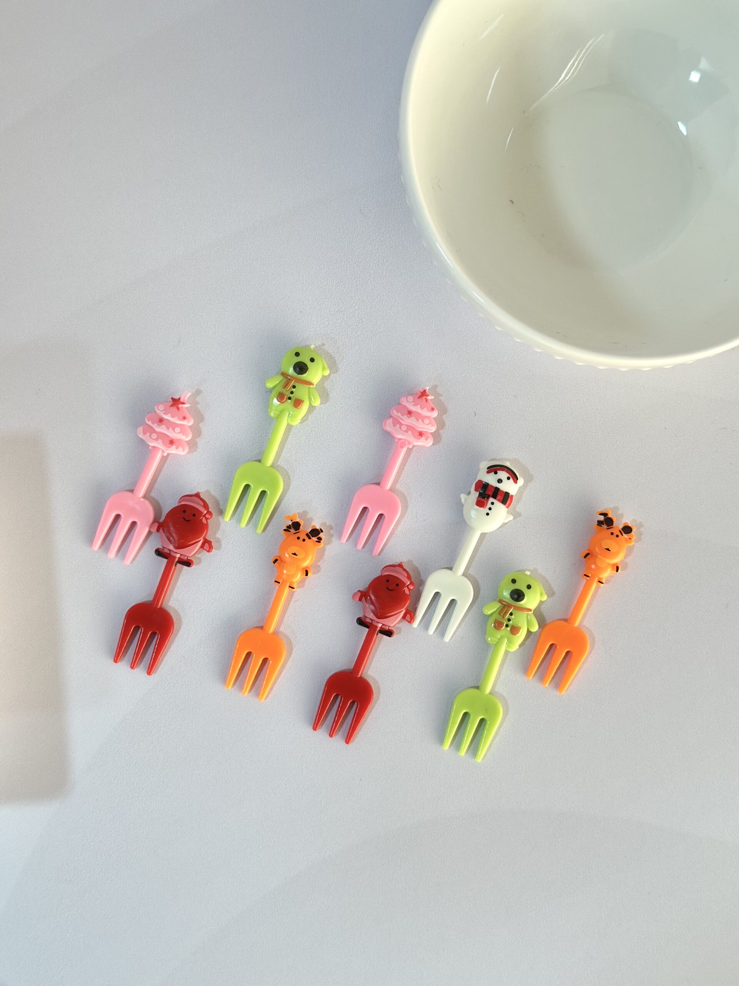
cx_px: 370
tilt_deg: -87.9
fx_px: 1366
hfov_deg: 30.3
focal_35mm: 48
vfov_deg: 39.7
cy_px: 493
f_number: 1.78
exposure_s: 1/69
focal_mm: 6.86
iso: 125
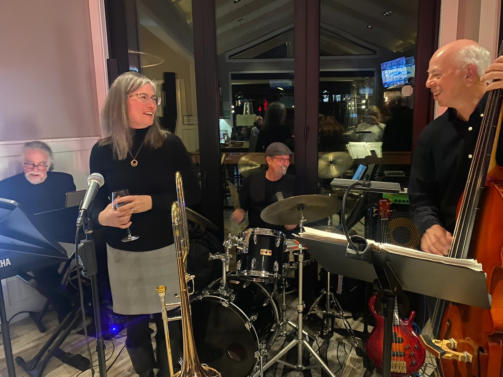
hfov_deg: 67.3
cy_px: 188
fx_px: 378
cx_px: 252
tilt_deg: -9.5
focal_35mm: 26
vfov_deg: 53.1
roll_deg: +1.6
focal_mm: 4.25
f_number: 1.8
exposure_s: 1/17
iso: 1000
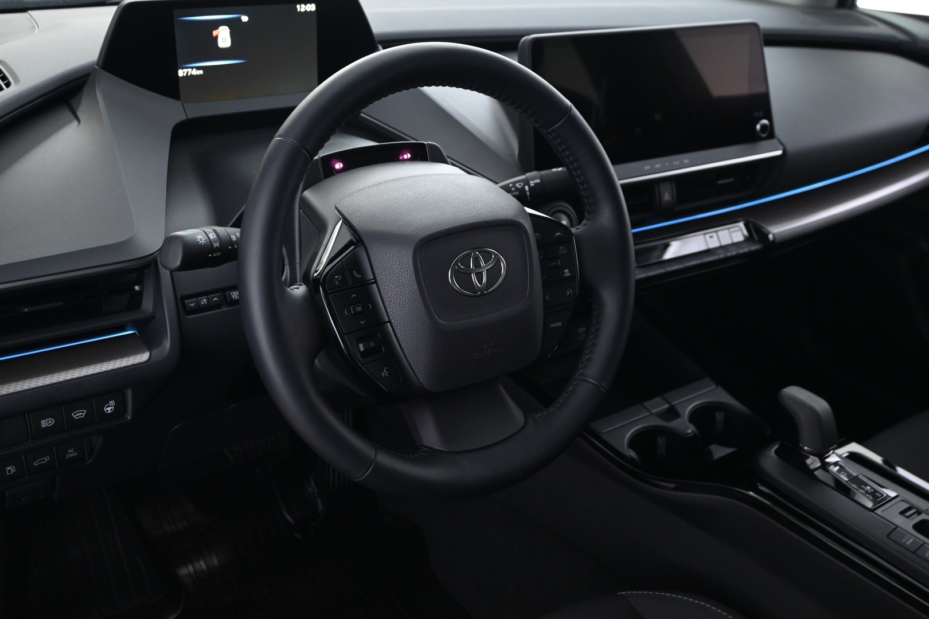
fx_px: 929
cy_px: 310
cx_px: 464
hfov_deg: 53.1
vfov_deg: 36.9
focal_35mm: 36
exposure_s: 1/8
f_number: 4.2
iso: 1600
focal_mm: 24
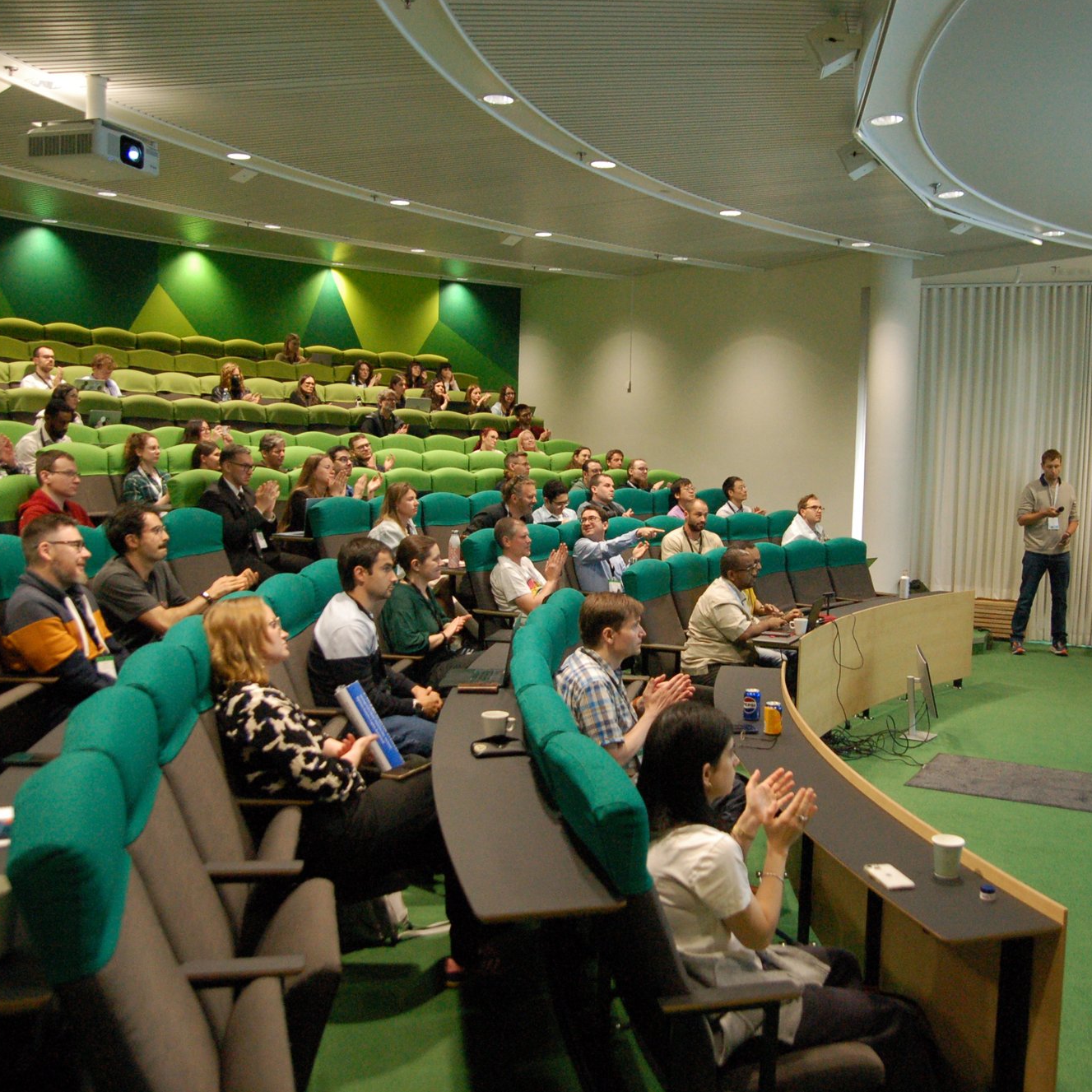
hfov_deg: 50.0
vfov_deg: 50.2
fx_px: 1165
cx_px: 641
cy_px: 546
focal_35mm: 33
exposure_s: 1/125
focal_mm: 17
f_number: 3.2
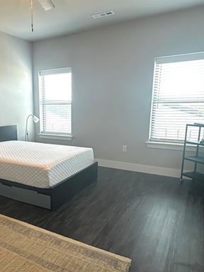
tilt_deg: -10.8
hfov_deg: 48.3
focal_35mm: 28
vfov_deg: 63.3
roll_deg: +0.2
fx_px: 220
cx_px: 57
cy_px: 150
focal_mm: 2.22
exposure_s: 1/60
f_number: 2.2
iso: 250
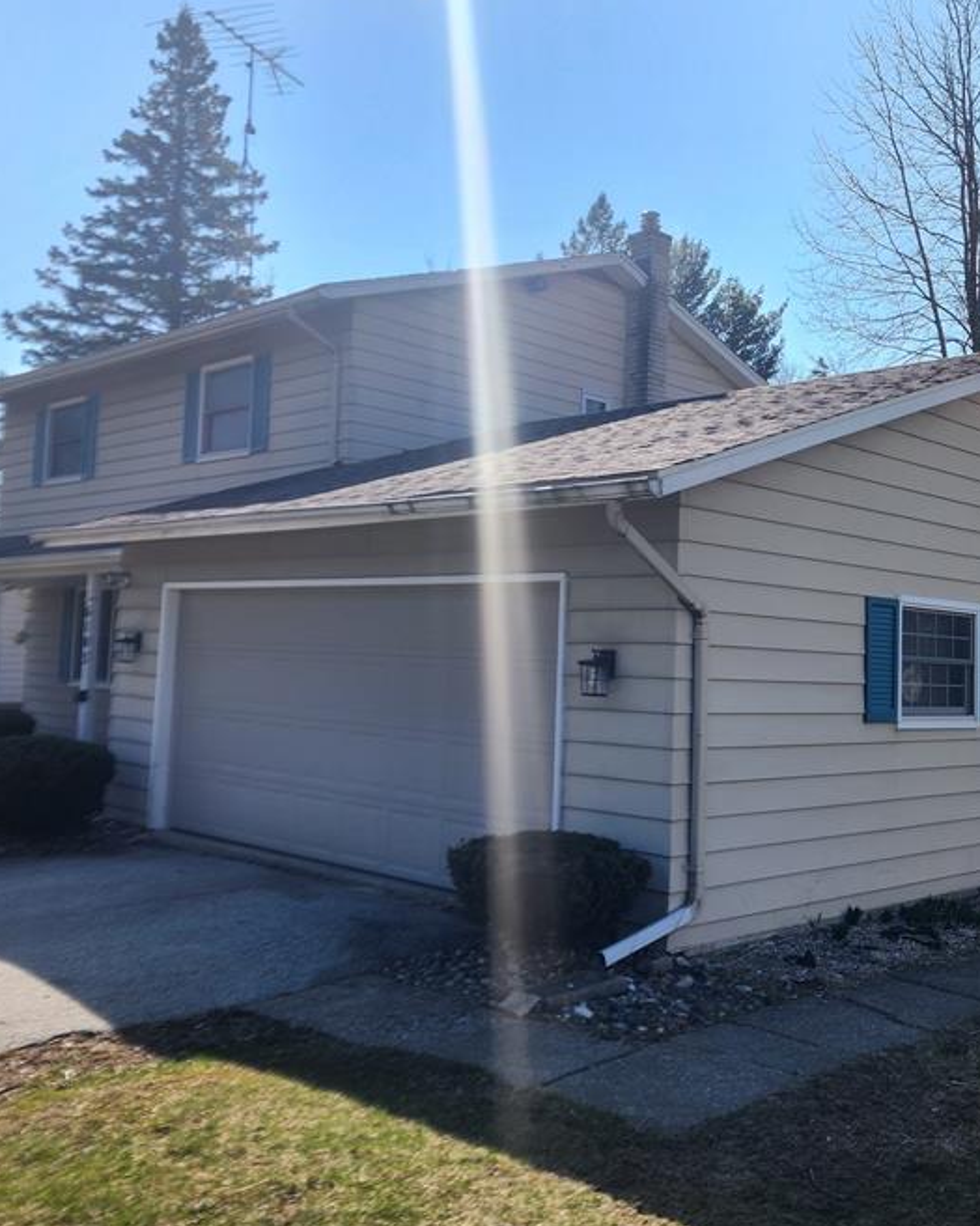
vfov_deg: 51.6
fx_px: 1270
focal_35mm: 35
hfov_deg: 42.1
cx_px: 558
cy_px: 612
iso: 20
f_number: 1.8
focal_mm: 5.4
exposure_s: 1/1402
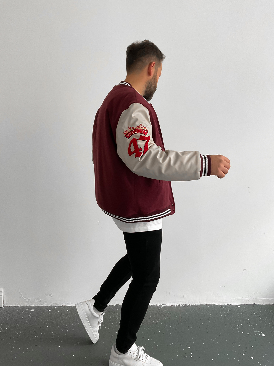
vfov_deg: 61.7
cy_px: 183
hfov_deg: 48.2
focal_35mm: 29
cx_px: 137
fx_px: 306
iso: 100
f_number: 1.8
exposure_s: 1/60
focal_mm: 3
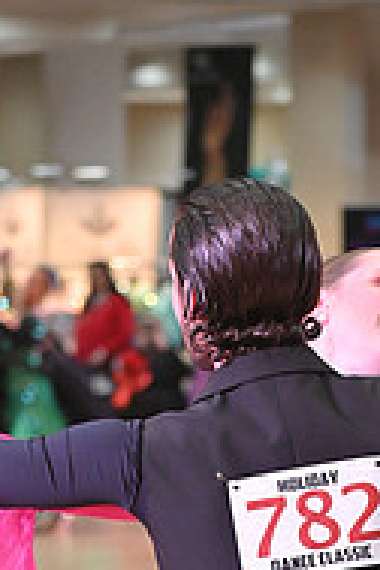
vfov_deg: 7.0
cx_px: 219
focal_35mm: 291
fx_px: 4607
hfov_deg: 4.7
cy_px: 775
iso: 3200
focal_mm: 95
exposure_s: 1/400
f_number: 4.5
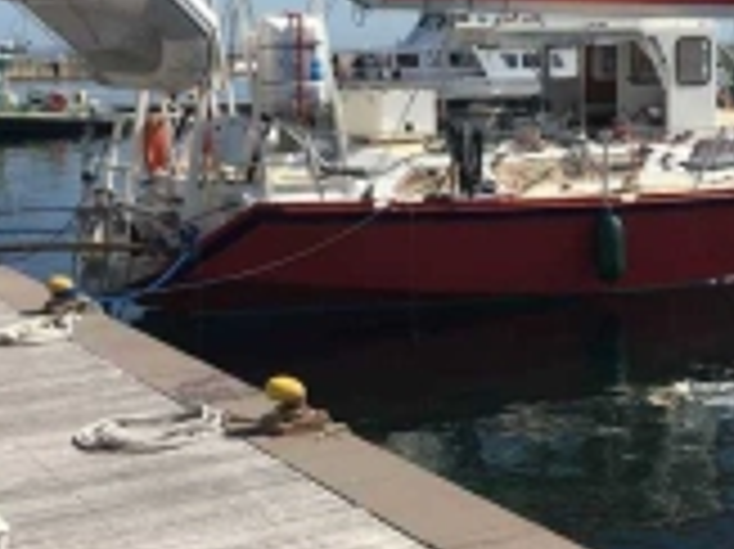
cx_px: 527
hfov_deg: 29.9
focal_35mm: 64
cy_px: 166
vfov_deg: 22.8
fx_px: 1356
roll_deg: +0.6
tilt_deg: -3.6
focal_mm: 4.15
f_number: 2.2
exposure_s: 1/2198
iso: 25
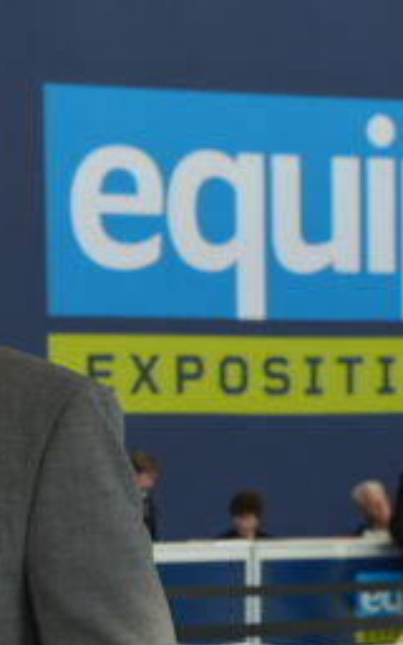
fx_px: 1849
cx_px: -317
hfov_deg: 11.5
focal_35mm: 105
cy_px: 534
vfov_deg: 19.5
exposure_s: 1/160
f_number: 4
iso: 200
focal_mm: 34.4
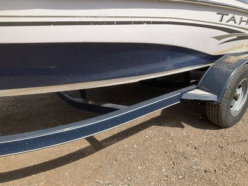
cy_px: 93
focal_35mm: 29
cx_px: 124
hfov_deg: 61.7
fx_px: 208
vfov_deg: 48.2
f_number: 1.8
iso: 25
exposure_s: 1/1035
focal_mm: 3
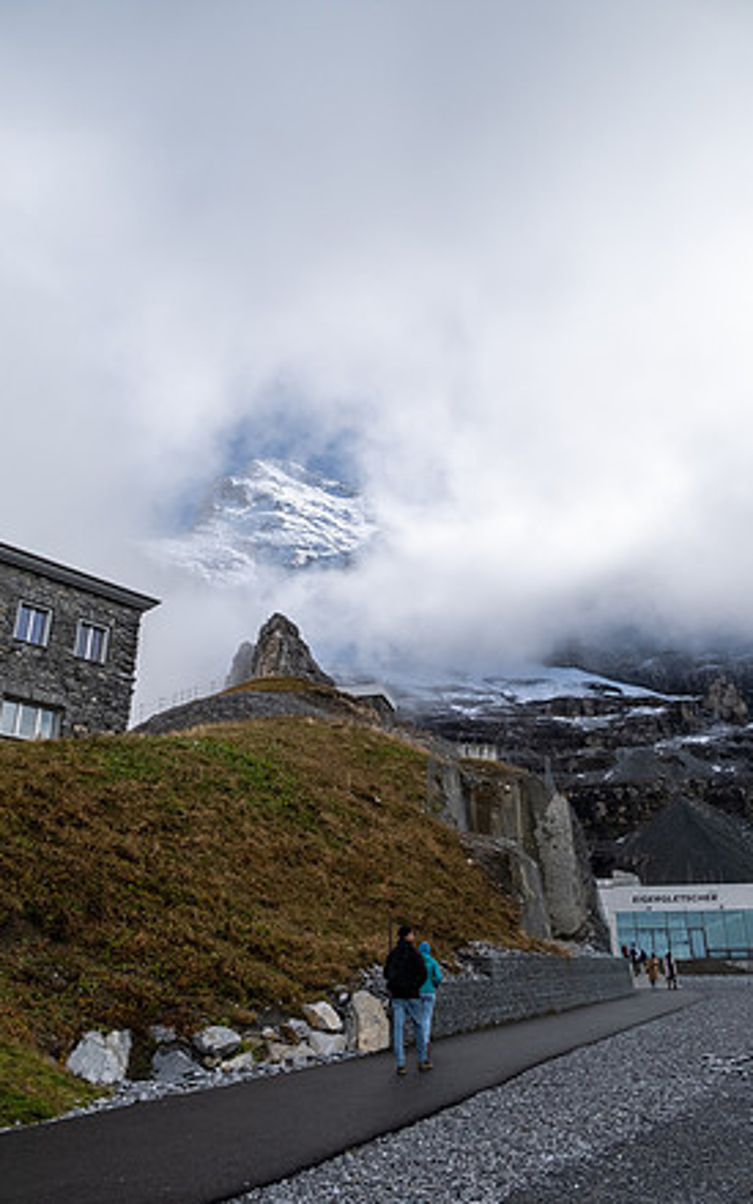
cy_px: 610
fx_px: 821
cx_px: 361
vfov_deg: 72.5
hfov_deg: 49.3
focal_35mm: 25
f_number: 5.6
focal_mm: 16
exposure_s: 1/950
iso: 320
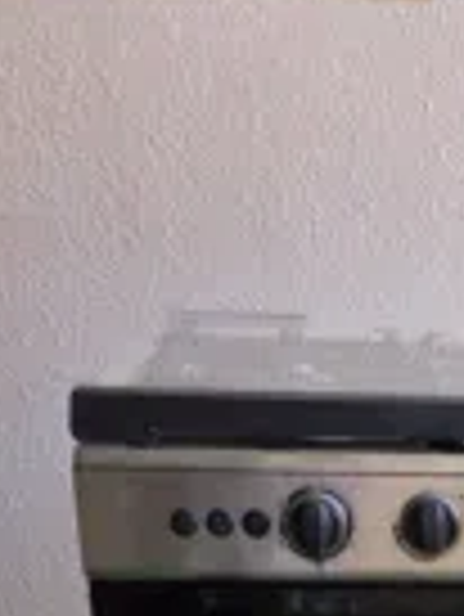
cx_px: 532
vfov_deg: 25.1
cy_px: 796
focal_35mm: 67
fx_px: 1196
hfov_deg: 20.7
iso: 80
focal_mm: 6.25
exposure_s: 1/180
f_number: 1.7
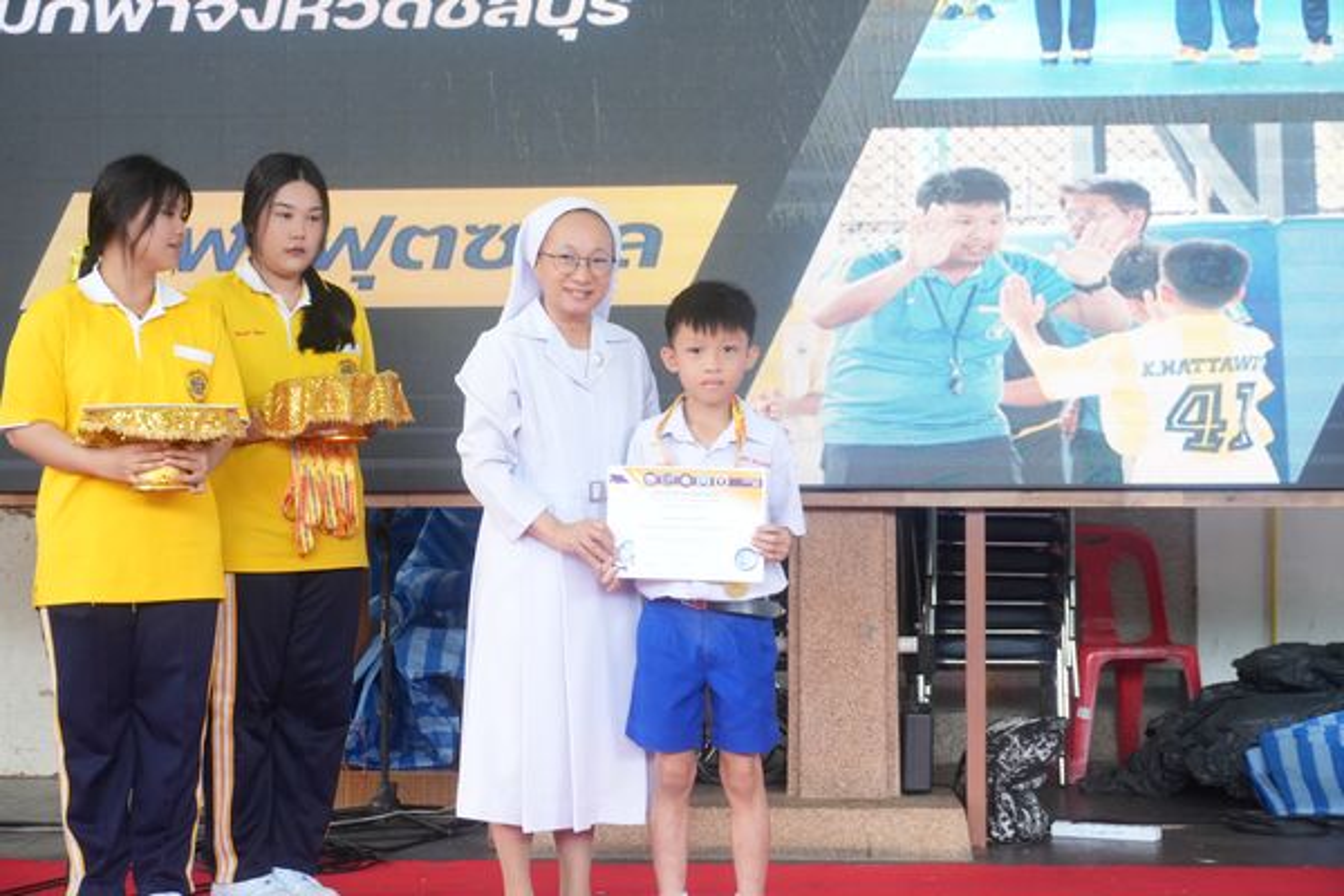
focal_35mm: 63
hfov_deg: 31.9
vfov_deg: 21.6
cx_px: 672
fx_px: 2352
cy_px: 448
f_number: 5.6
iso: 1600
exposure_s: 1/100
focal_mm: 42
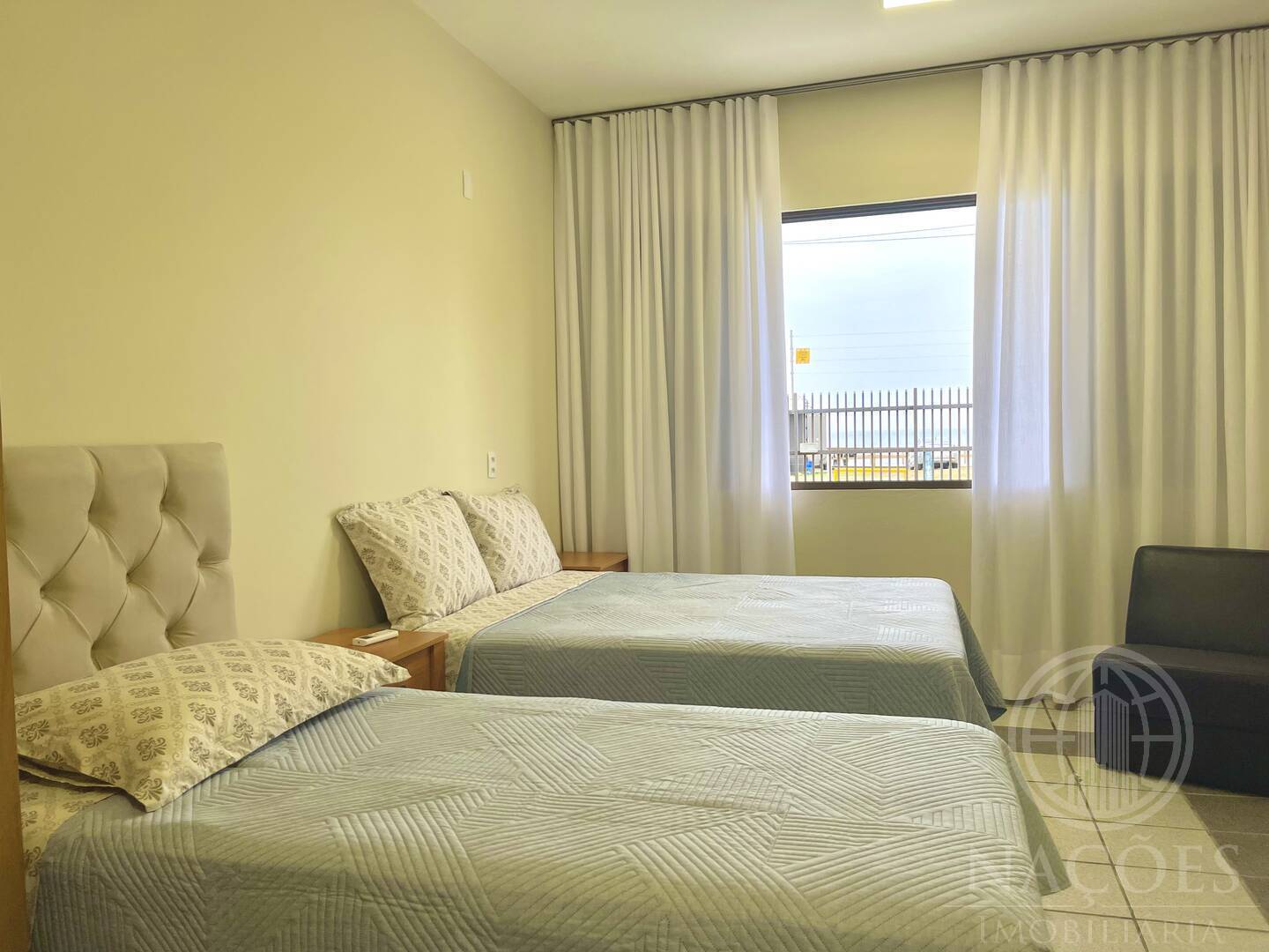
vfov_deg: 54.9
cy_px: 476
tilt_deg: -4.4
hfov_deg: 69.4
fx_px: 916
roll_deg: +0.9
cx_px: 634
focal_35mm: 25
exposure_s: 1/321
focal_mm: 5.1
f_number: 1.6
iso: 32
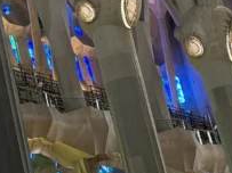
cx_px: -191
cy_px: -28
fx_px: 810
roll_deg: +4.2
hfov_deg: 14.3
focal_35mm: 121
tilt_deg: +28.4
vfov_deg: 12.0
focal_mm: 6.86
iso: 200
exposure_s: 1/100
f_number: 1.78
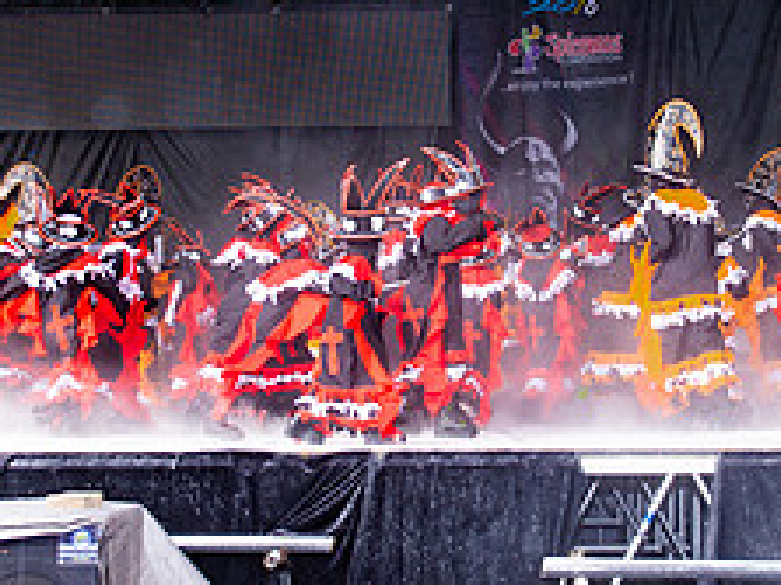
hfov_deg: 24.4
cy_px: 256
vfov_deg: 18.4
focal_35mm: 80
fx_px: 1804
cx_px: 445
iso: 125
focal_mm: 32
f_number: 5
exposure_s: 1/250
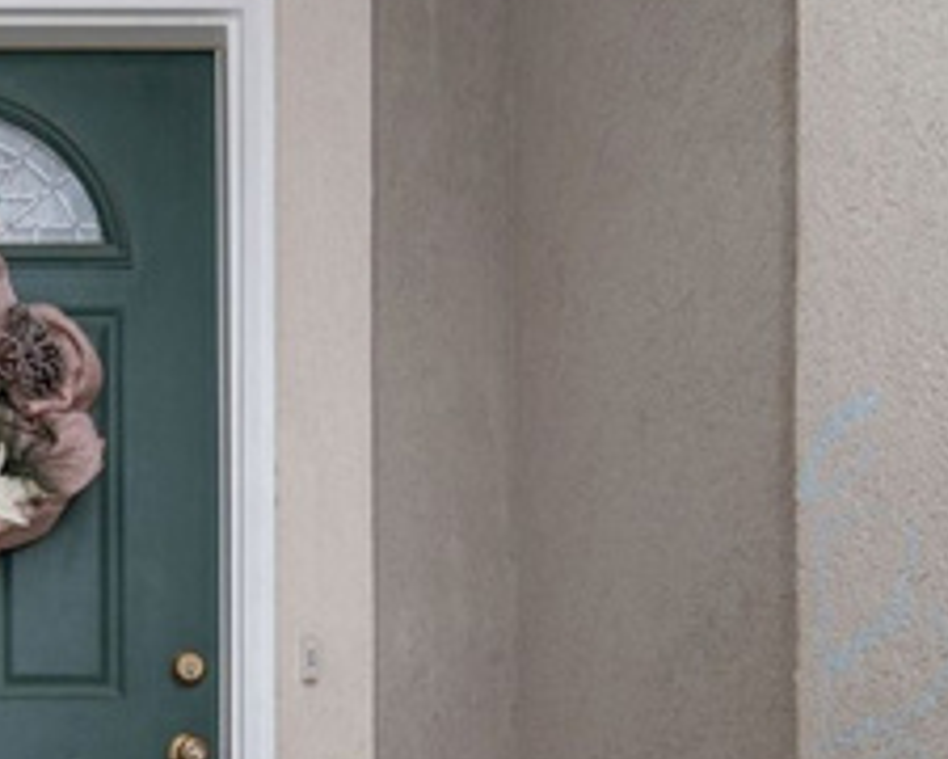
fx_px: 1347
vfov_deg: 29.9
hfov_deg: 33.5
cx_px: -110
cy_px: 708
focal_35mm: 48
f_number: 5.6
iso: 100
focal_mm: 12
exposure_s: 1/125
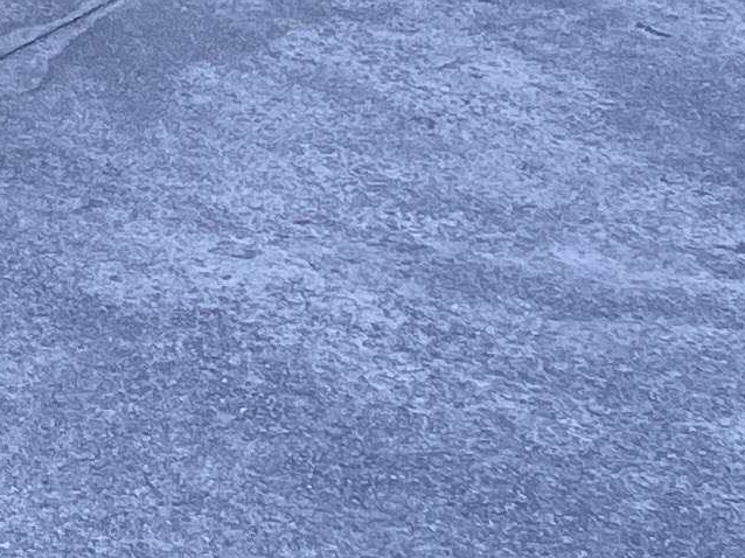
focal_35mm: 158
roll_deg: -0.6
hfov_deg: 10.2
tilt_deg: -6.7
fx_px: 3399
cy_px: -963
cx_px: -1239
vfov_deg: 8.3
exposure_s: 1/174
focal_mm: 5.1
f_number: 1.6
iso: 32
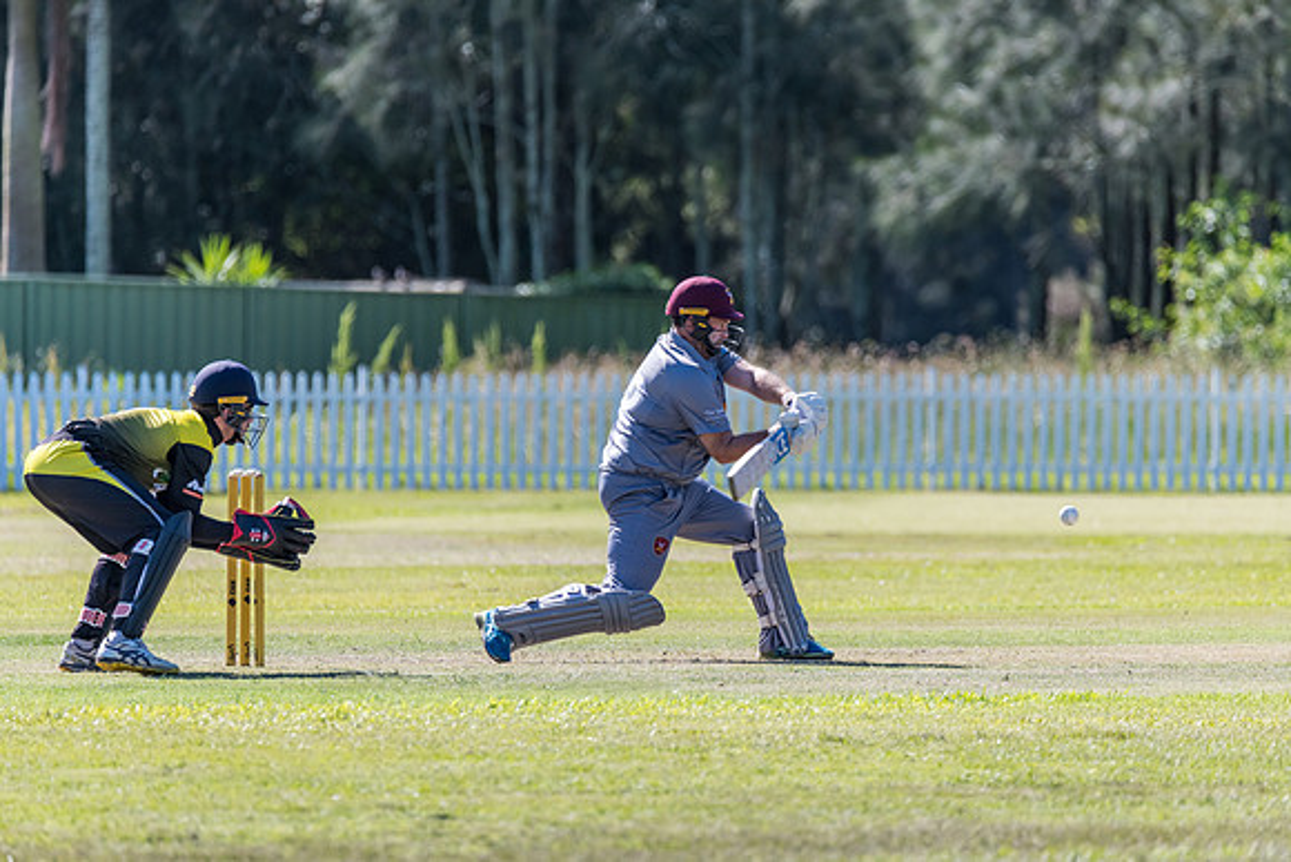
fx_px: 16802
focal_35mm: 468
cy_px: 423
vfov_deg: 2.9
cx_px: 657
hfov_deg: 4.4
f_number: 6.3
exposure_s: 1/2000
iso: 900
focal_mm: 460
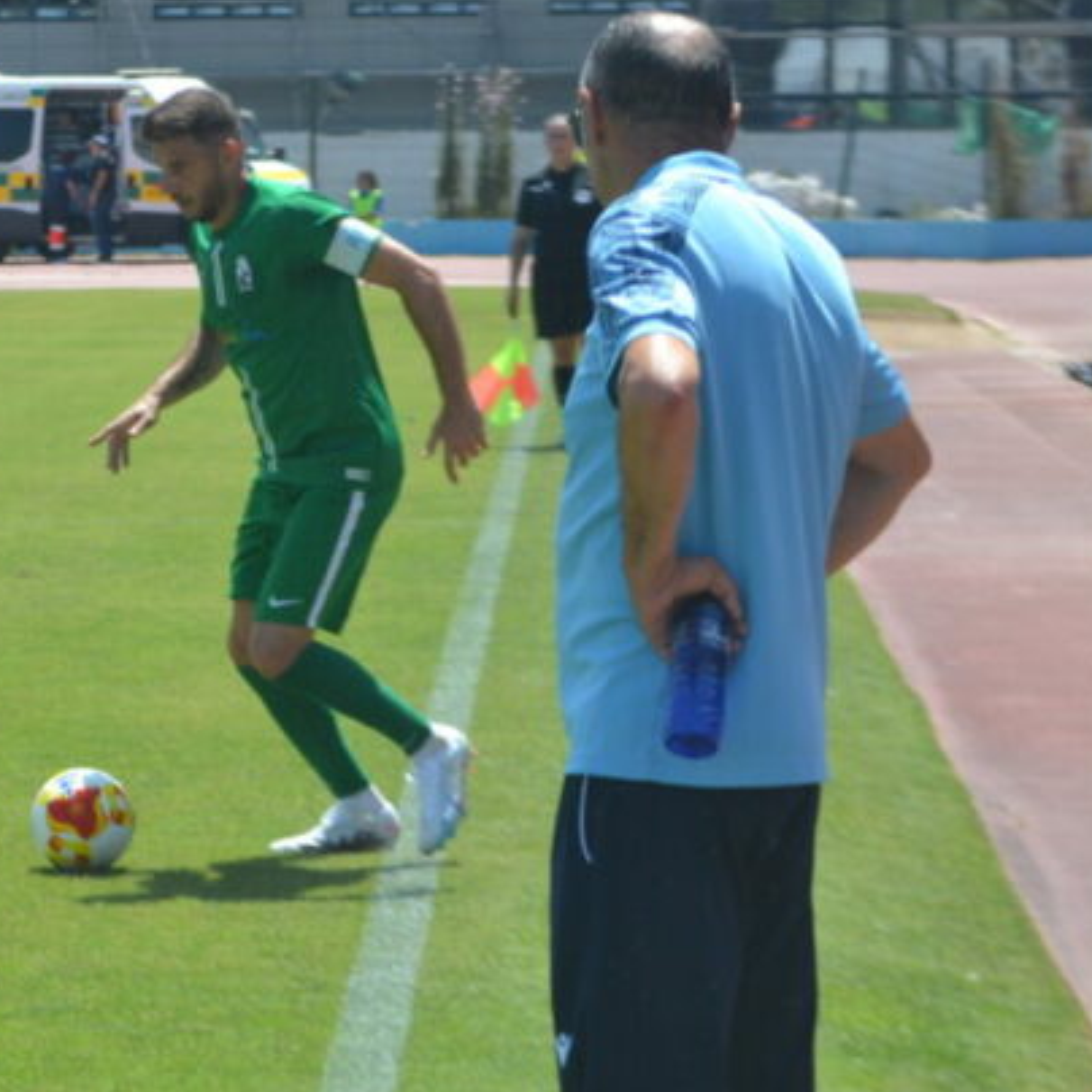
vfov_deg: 8.2
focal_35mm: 213
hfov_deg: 8.2
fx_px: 7602
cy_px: 462
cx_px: 46
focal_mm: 66
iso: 400
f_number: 5.6
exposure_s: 1/1600
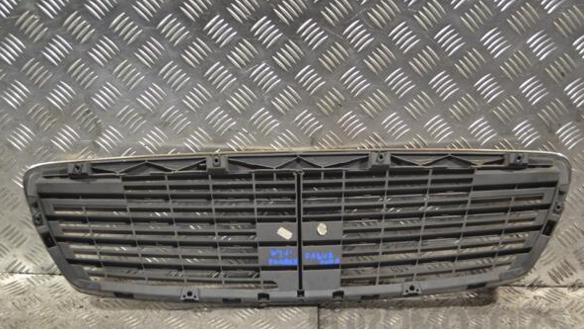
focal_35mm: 51
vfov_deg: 23.5
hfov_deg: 40.6
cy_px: 192
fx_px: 790
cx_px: 290
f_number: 4.8
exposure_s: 1/60
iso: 400
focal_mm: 32
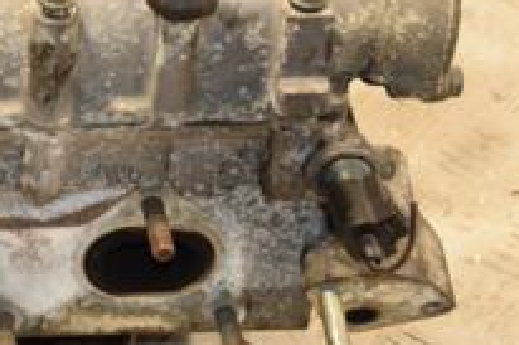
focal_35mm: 166
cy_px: 73
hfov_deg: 12.0
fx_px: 2391
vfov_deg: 8.2
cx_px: -191
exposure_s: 1/125
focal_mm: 38
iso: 800
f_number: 5
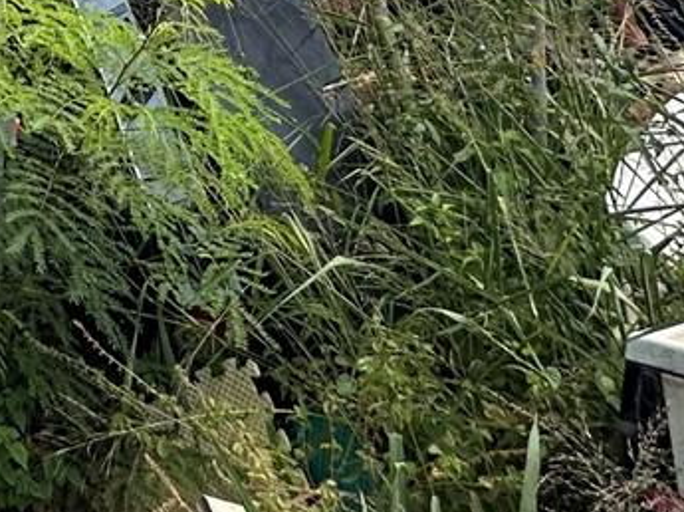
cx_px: -391
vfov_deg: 18.5
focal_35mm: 65
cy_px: -361
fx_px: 1283
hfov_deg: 23.0
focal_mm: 2.22
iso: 40
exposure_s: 1/1289
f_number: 2.2
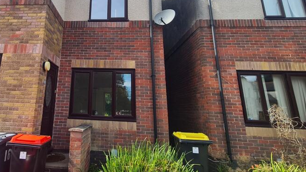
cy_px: 54
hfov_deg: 77.2
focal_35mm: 22
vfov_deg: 50.3
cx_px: 91
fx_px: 179
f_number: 2.2
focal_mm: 2.2
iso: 50
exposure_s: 1/762
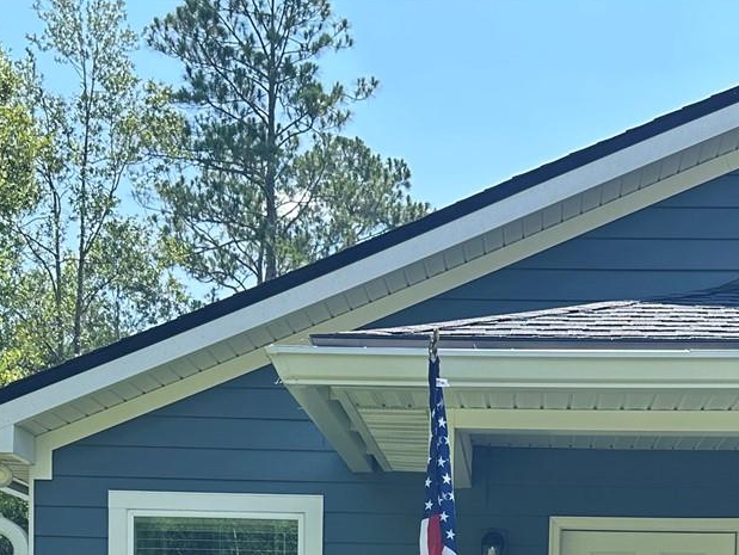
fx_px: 1324
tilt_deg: +0.0
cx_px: 481
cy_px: 709
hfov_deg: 31.0
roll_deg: -1.4
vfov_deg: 21.5
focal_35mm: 62
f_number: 1.78
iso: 80
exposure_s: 1/1227
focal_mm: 6.86
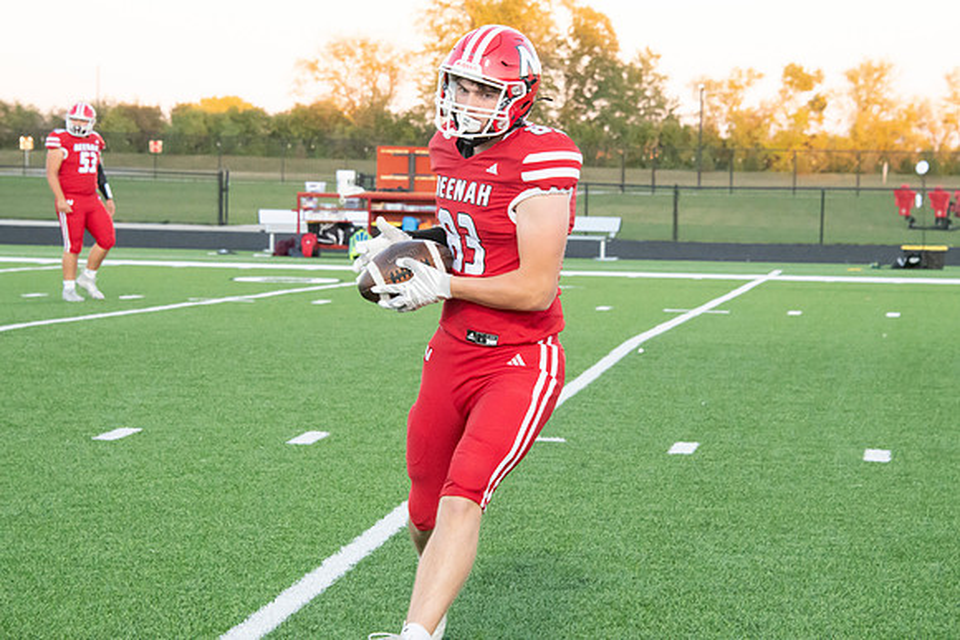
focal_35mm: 135
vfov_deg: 10.1
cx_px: 532
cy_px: 285
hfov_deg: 15.1
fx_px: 3609
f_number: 9
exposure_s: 1/400
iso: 8000
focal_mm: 122
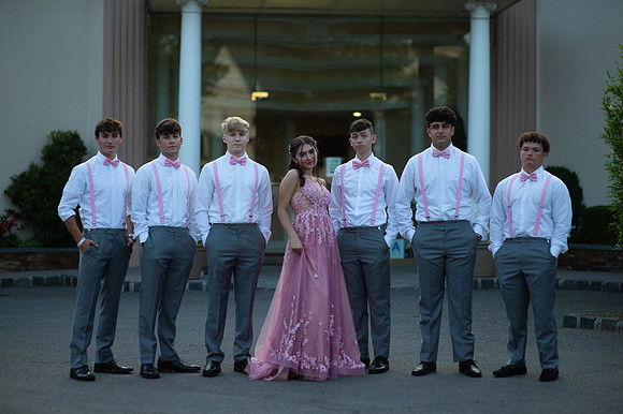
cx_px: 312
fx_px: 1470
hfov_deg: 23.9
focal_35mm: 85
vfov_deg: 16.1
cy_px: 207
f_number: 2
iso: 250
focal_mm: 85
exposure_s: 1/1600
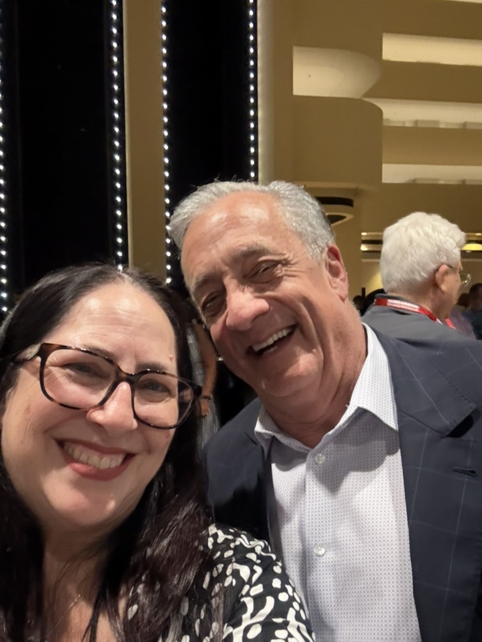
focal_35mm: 30
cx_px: 241
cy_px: 321
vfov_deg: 60.0
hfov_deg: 46.8
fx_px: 557
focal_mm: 2.69
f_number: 1.9
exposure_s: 1/15
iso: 640
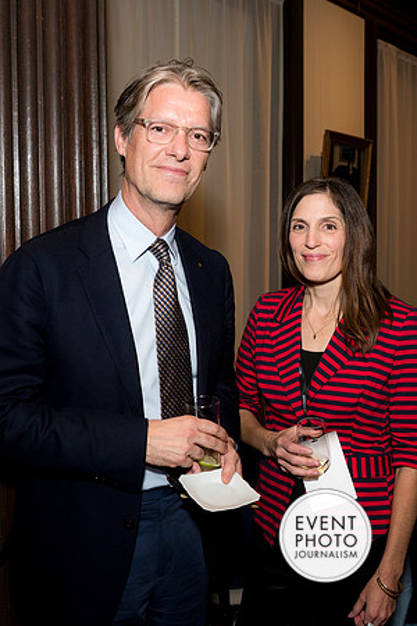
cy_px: 308
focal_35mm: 40
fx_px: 687
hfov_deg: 33.5
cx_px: 278
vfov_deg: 48.9
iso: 800
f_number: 5
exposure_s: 1/125
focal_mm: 26
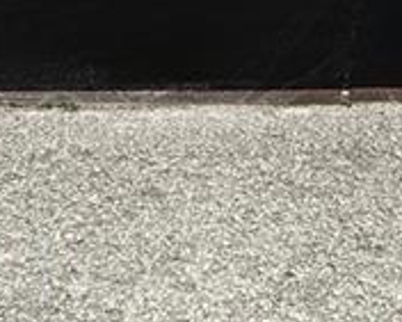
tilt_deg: -0.6
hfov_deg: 19.9
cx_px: 411
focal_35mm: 93
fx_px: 1107
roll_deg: -1.2
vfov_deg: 15.4
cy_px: -151
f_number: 2.2
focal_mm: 2.22
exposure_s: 1/2882
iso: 50
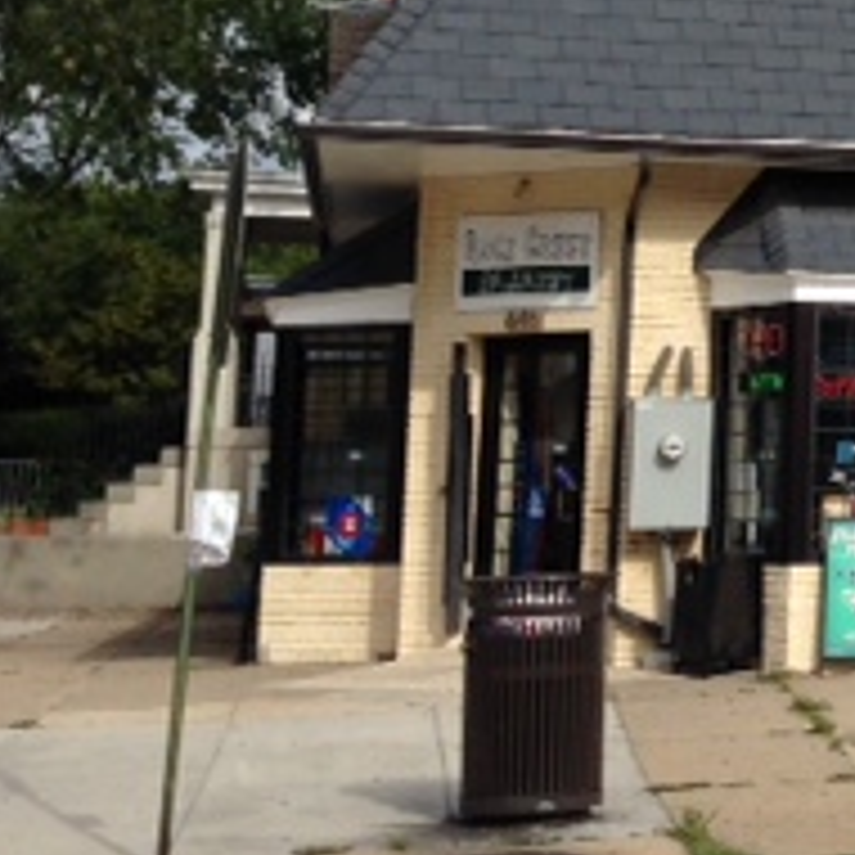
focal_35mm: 98
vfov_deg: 17.5
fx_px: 2739
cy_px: 99
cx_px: 1341
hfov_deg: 16.0
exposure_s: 1/1869
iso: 50
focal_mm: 4.12
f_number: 2.4
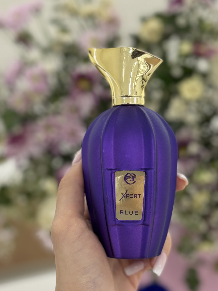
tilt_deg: -27.7
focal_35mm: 76
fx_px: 638
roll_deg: +2.1
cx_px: 130
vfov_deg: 25.6
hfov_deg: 19.4
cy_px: 180
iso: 64
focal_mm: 6.76
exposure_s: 1/217
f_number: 1.78
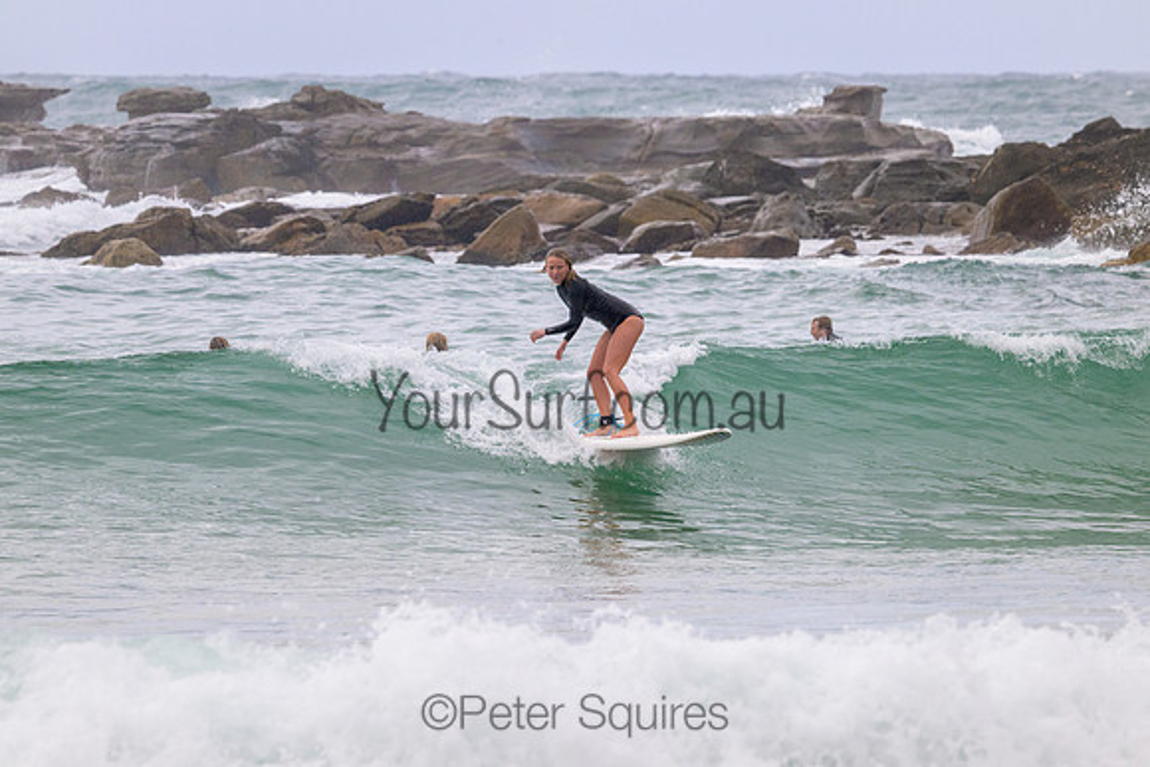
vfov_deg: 3.1
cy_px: 384
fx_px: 13973
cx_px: 575
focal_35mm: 437
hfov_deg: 4.7
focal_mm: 430
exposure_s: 1/1250
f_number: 11
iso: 1000
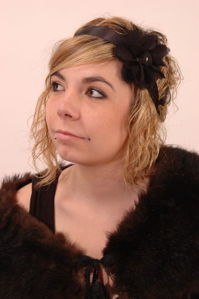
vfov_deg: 24.6
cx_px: 100
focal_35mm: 82
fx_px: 685
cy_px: 150
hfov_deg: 16.5
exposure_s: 1/200
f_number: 9
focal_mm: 55
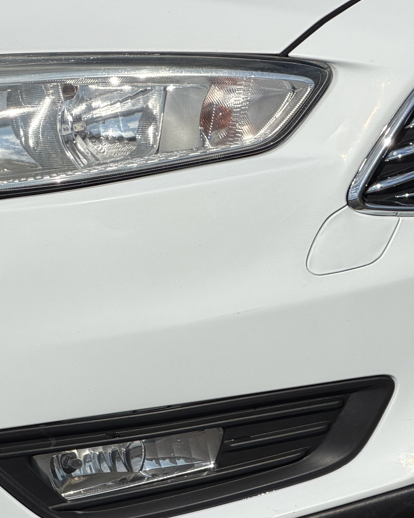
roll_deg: +17.7
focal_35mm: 290
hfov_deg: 5.3
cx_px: -22
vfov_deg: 6.7
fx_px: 4442
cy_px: 237
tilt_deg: -12.9
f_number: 2.8
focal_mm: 16.89
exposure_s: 1/2410
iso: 20
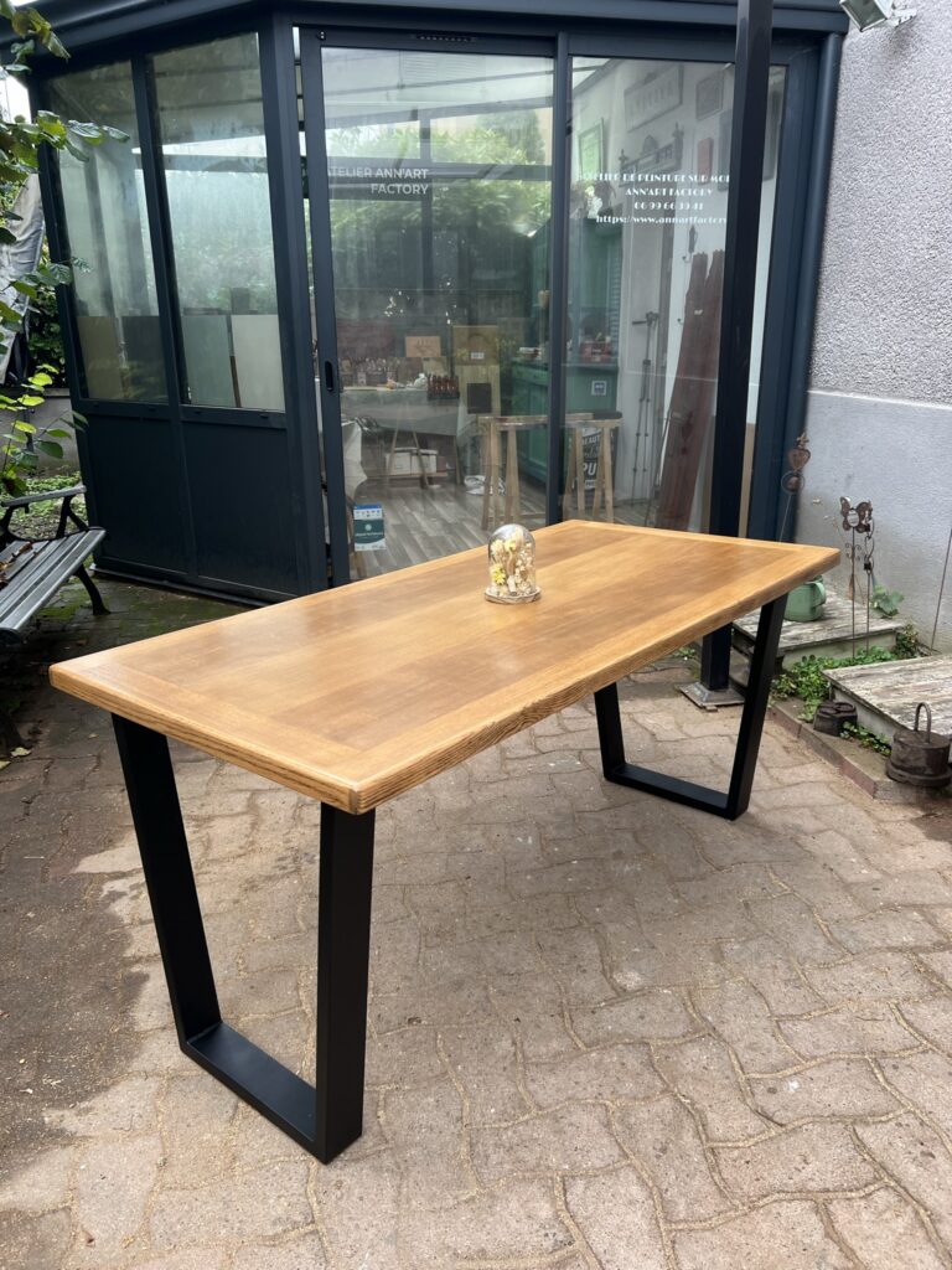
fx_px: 953
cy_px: 635
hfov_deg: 53.1
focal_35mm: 26
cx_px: 476
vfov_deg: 67.3
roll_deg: -0.1
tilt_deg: -17.0
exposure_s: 1/100
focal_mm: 5.7
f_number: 1.5
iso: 100
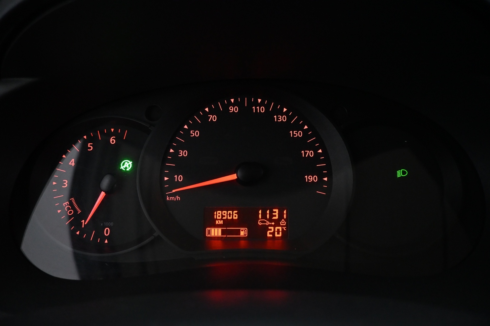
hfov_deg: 73.7
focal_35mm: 24
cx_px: 245
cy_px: 163
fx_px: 327
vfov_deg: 53.1
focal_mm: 16
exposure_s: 1/80
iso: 3200
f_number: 3.5
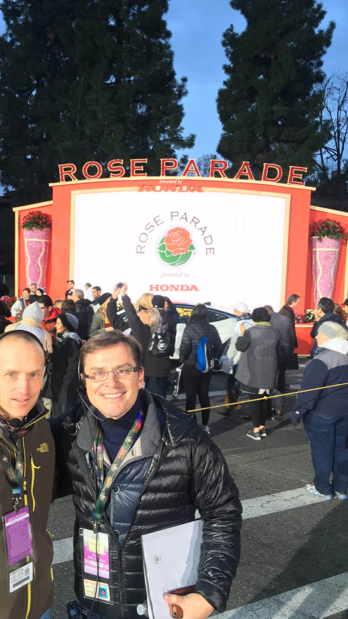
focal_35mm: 32
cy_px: 307
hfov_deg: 36.5
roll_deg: -1.0
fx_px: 525
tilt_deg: -4.3
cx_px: 140
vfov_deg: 61.0
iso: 40
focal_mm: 4.15
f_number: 2.2
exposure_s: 1/30
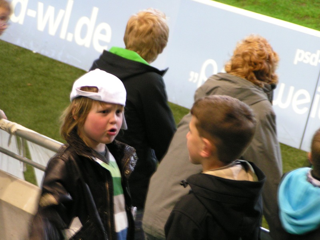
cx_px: 160
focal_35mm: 172
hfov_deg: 11.5
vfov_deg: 8.6
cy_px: 120
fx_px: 1590
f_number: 3.5
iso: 200
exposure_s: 1/10
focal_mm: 26.3
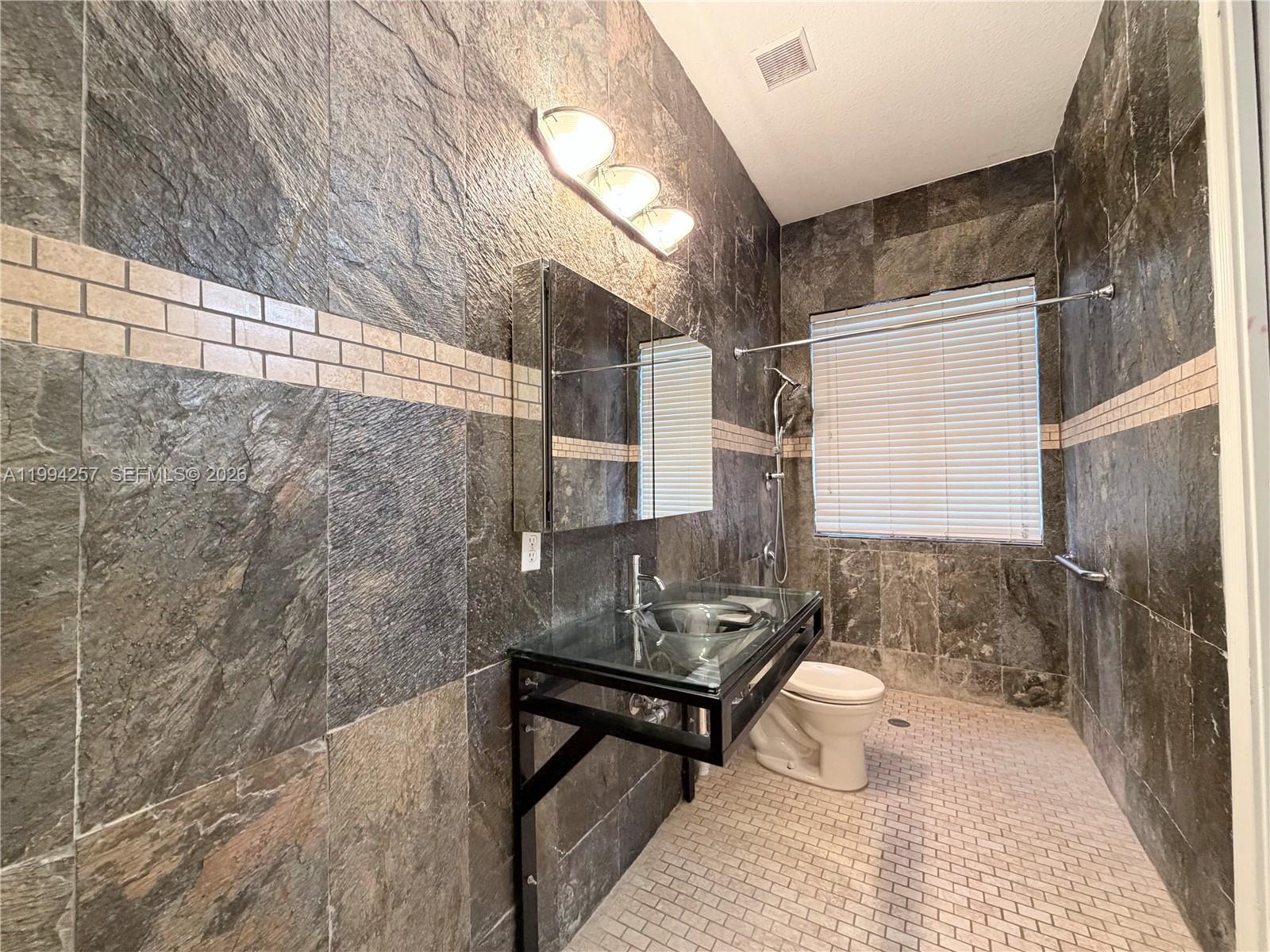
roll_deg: +1.2
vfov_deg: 85.7
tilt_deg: +1.6
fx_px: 514
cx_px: 635
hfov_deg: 102.1
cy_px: 476
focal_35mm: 14
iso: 400
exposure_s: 1/60
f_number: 2.2
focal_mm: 2.22
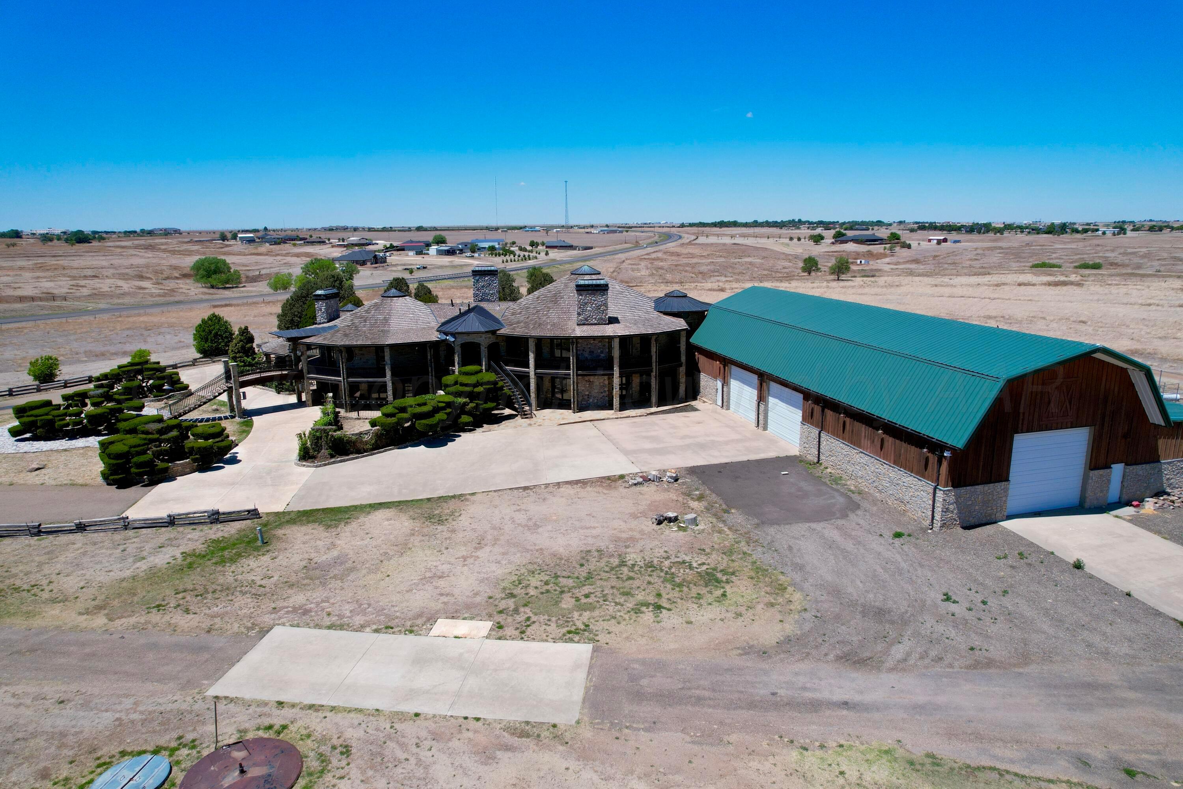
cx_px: 592
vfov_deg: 57.2
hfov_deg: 78.6
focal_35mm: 22
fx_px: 723
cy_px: 394
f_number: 2.8
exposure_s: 1/2500
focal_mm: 8.38
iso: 110
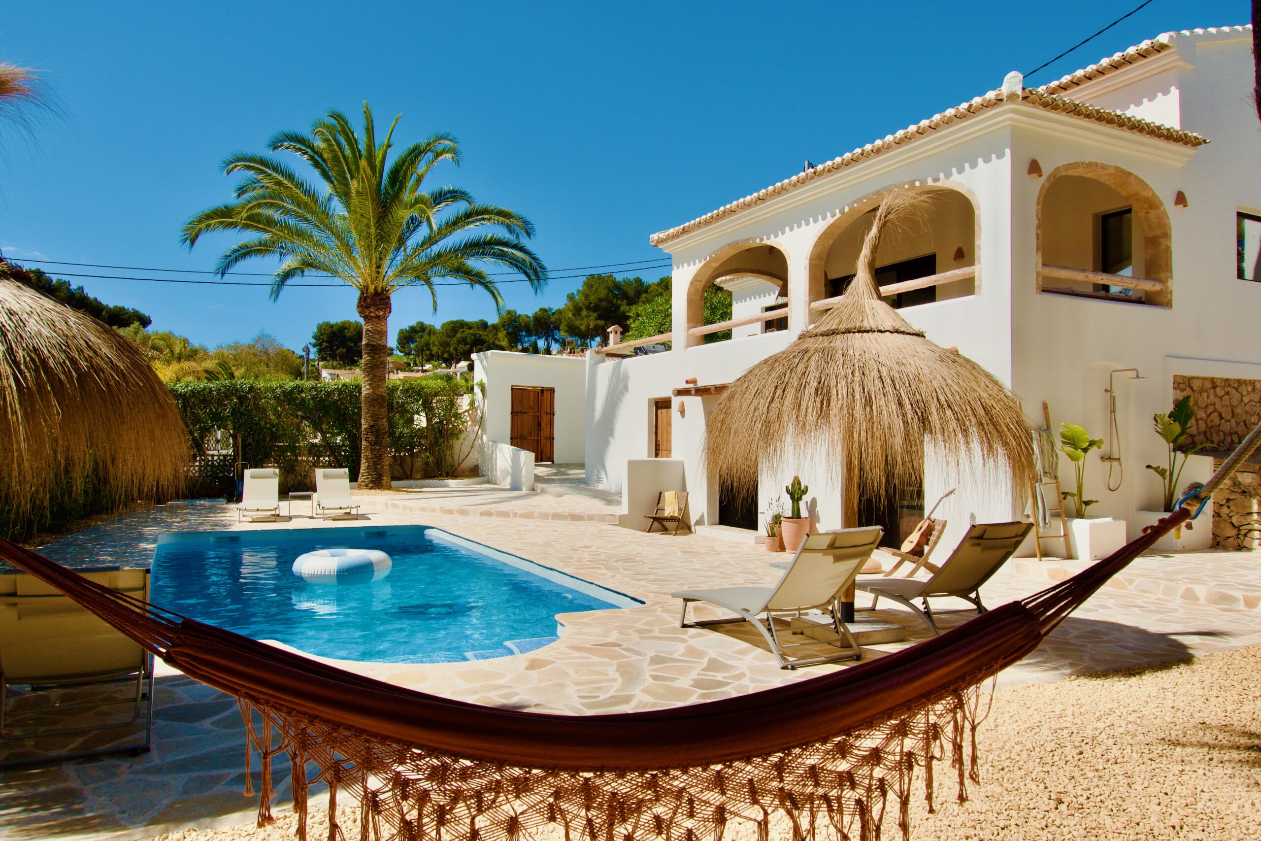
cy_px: 420
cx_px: 630
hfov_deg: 73.7
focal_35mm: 24
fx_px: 841
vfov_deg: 53.1
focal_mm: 8.8
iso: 125
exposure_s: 1/125
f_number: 5.6
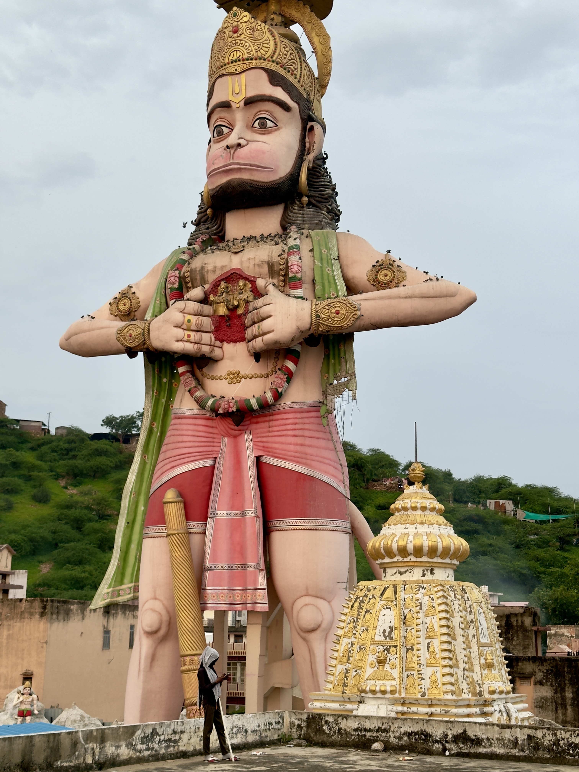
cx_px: 290
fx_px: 1070
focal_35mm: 48
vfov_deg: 39.7
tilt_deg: +14.3
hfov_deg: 30.3
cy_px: 386
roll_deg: -0.9
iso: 80
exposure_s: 1/122
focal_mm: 6.76
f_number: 1.78
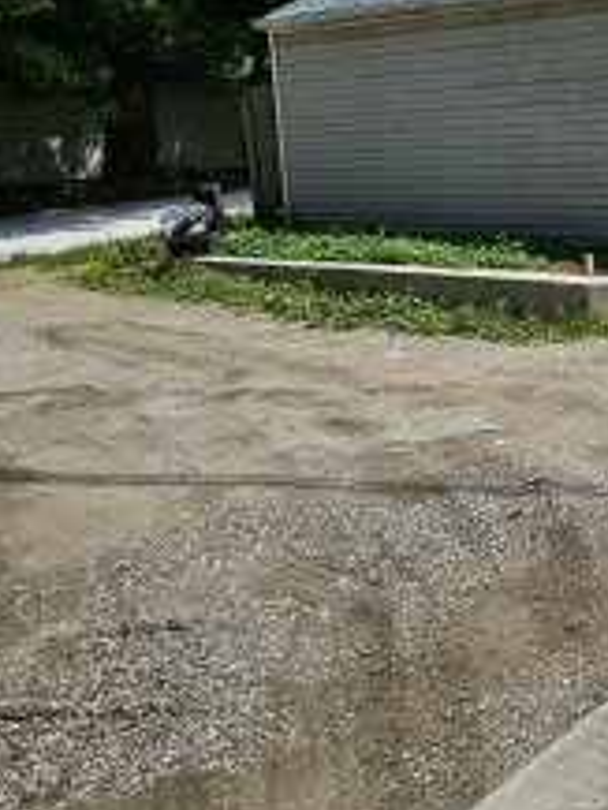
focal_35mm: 40
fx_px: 936
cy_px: 192
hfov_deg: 26.6
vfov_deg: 45.0
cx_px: 899
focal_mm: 1.74
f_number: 2.2
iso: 32
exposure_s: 1/2679
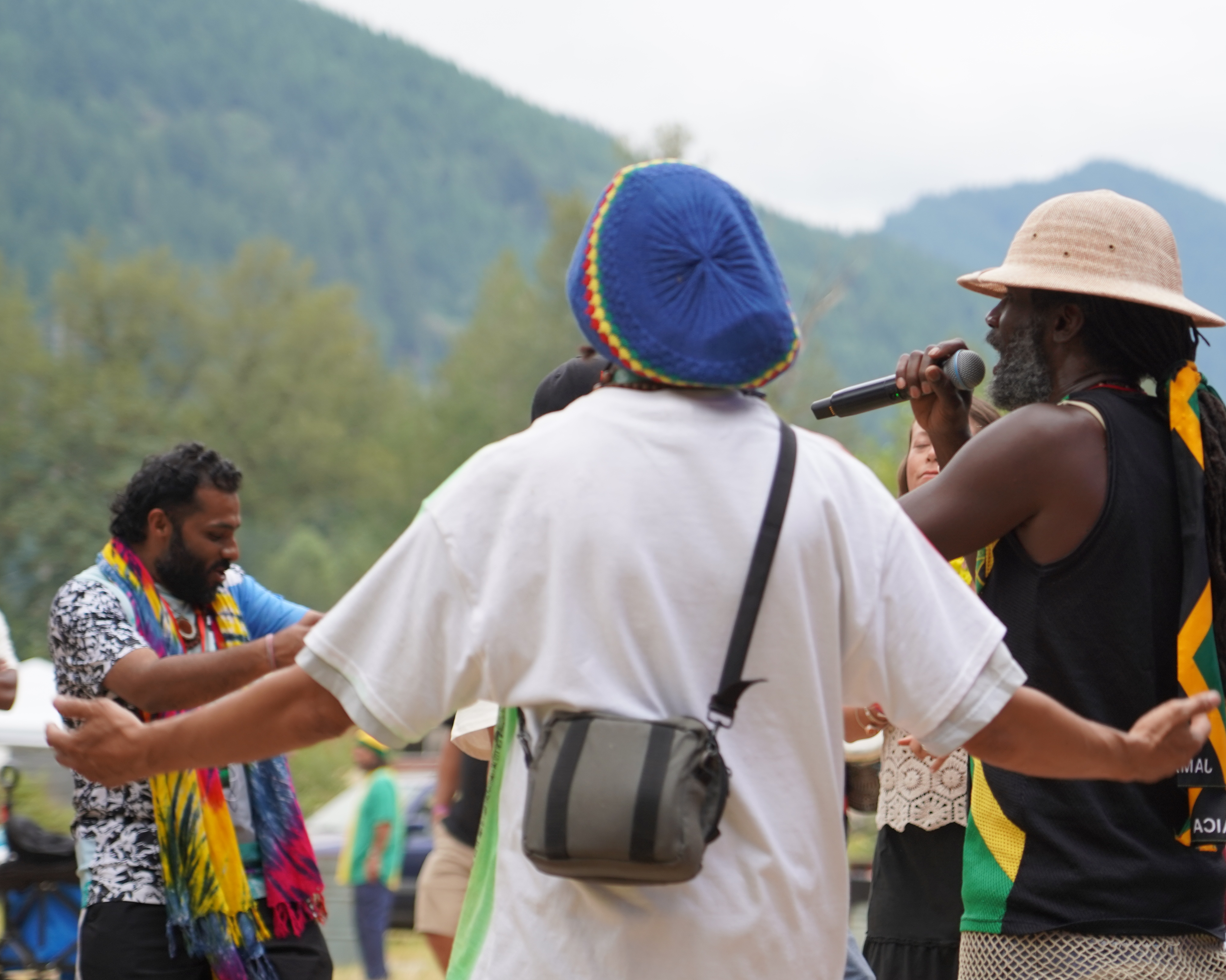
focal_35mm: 146
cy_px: 577
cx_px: 780
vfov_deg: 10.6
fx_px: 5298
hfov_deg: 13.2
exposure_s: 1/160
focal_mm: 105
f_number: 4
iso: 250
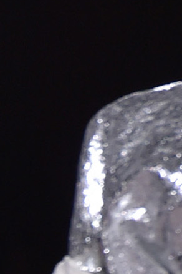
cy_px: 708
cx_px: -365
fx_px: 10374
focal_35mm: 1366
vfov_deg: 1.5
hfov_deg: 1.0
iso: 1250
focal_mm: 200
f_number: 6.3
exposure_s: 1/640
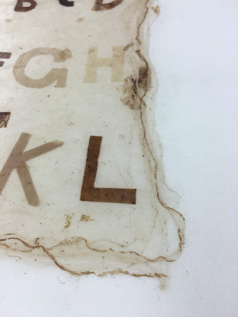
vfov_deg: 61.7
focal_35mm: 29
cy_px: 158
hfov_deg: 48.2
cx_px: 119
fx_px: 266
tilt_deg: -56.3
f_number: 2.2
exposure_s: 1/60
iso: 32
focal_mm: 4.15
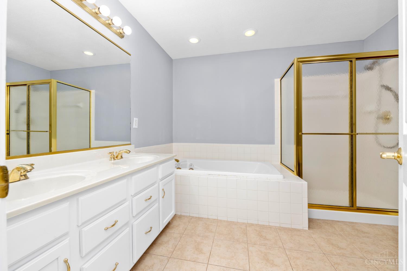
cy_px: 136
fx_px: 158
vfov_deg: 81.2
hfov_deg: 104.3
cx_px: 204
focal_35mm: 14
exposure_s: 1/4
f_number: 10
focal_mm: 14
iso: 400
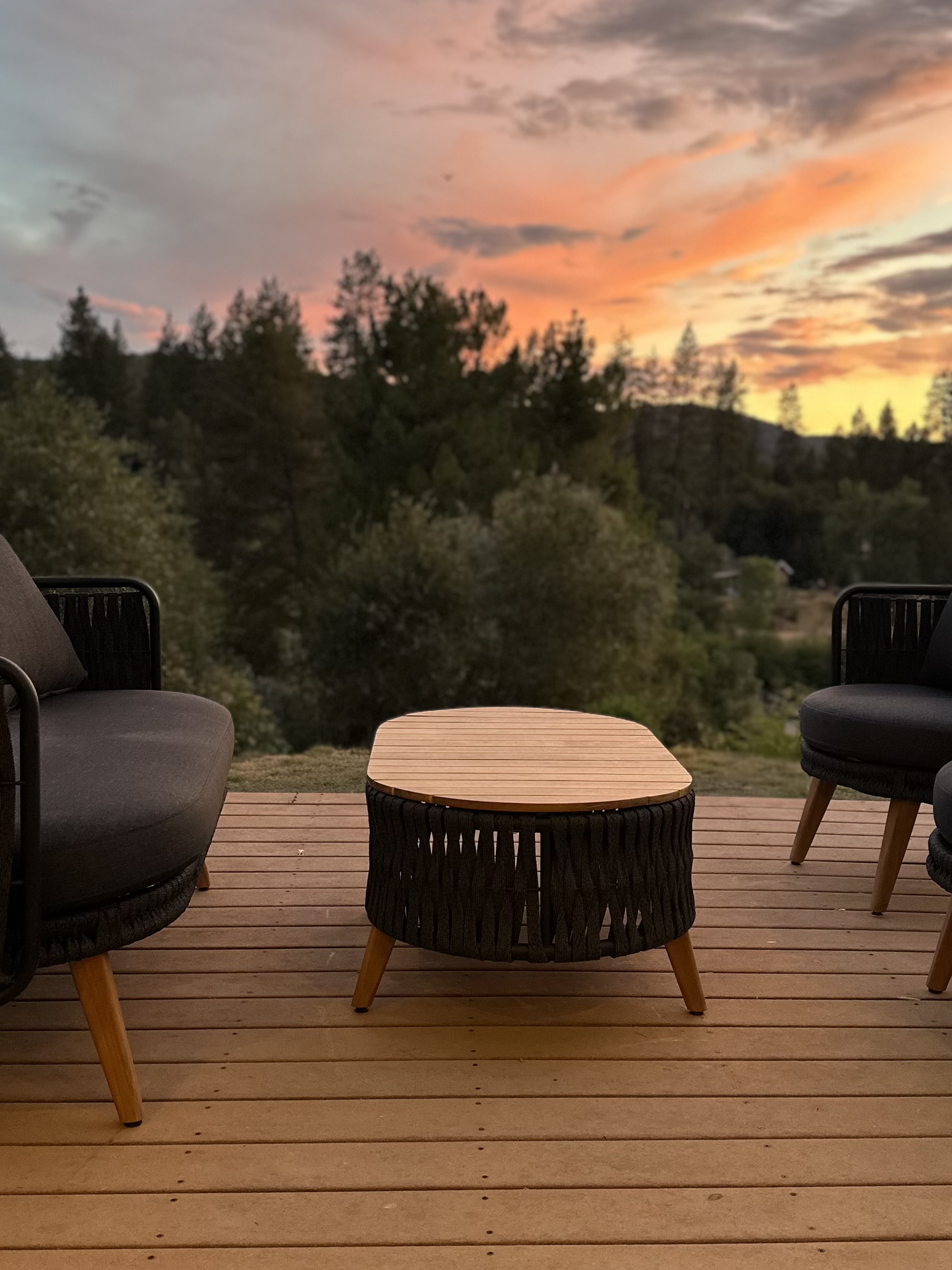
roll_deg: -1.0
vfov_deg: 46.7
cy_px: 567
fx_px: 1467
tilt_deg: -3.4
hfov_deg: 36.0
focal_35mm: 40
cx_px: 482
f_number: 1.78
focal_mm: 6.86
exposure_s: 1/121
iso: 125
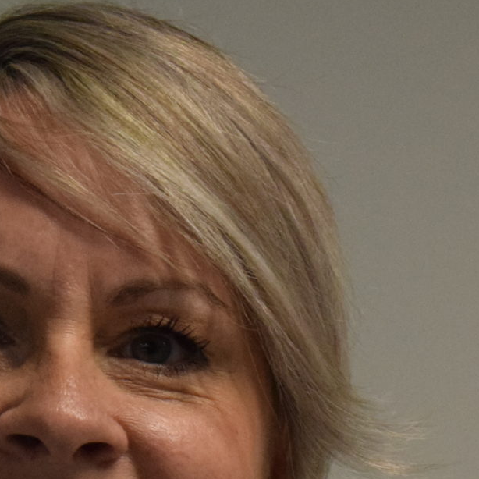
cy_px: 505
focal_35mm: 255
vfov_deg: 6.8
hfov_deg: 6.9
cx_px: 44
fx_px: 3992
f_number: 5.3
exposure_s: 1/250
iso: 3200
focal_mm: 48
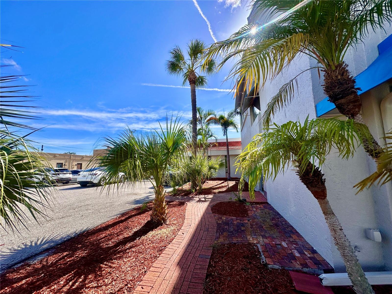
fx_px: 159
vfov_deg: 85.7
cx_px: 196
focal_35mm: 14
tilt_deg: +7.2
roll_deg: +1.5
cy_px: 147
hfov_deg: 102.1
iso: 40
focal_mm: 2.22
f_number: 2.2
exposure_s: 1/2092
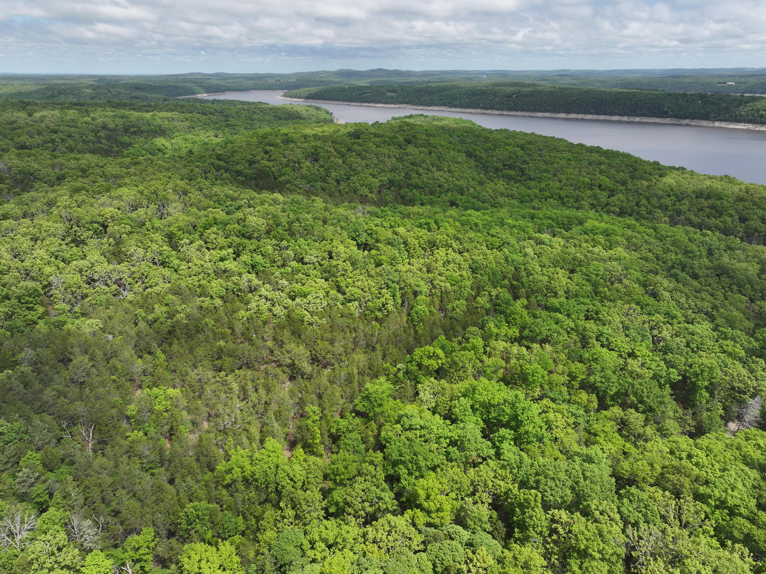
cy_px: 287
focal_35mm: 24
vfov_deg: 56.8
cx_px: 383
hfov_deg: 71.6
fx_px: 531
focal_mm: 12.29
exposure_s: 1/1600
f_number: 2.8
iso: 100
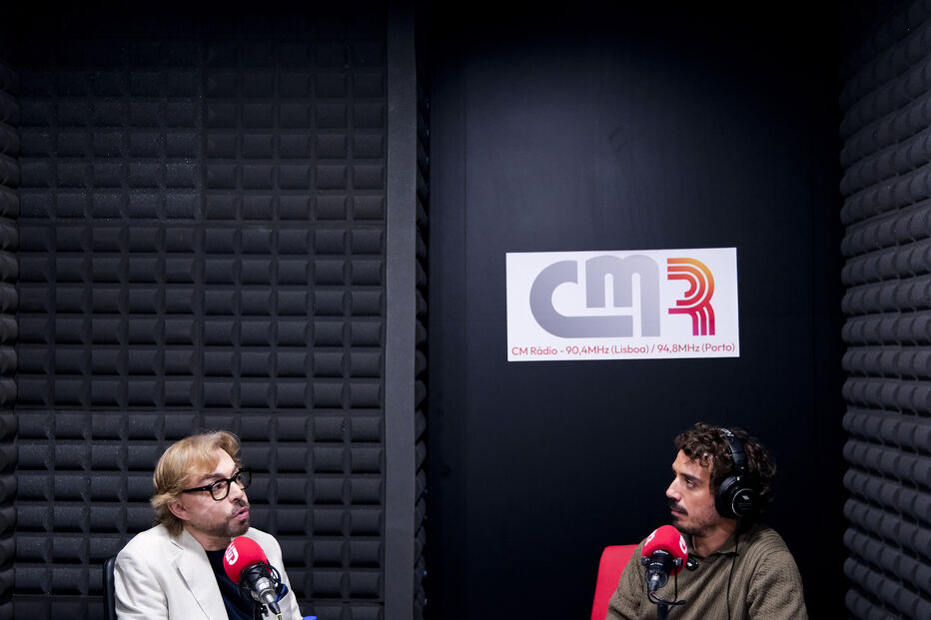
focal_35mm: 41
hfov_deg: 47.4
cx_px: 466
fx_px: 1060
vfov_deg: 32.6
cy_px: 310
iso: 2500
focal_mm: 27.4
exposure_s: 1/160
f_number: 2.8
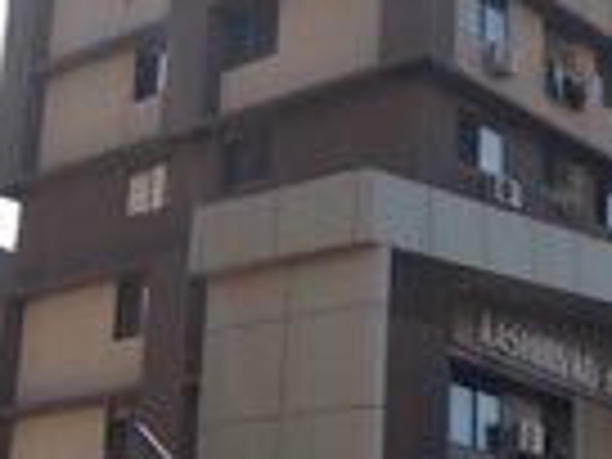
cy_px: 270
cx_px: 243
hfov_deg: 21.3
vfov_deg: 16.1
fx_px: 1627
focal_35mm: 92
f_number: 2.2
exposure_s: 1/1617
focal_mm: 3.82
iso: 125
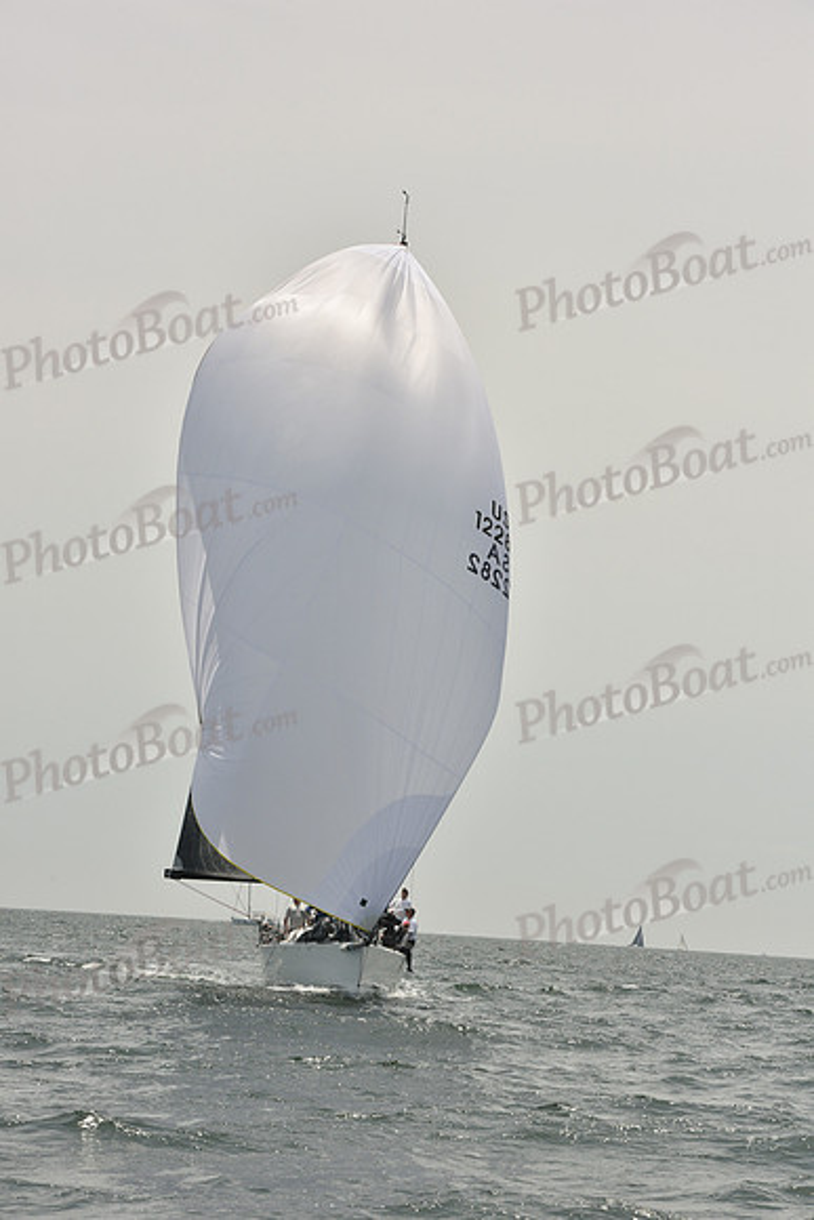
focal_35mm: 95
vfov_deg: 21.5
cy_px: 610
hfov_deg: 14.4
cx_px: 407
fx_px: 3220
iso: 400
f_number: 10
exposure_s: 1/1600
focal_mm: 95
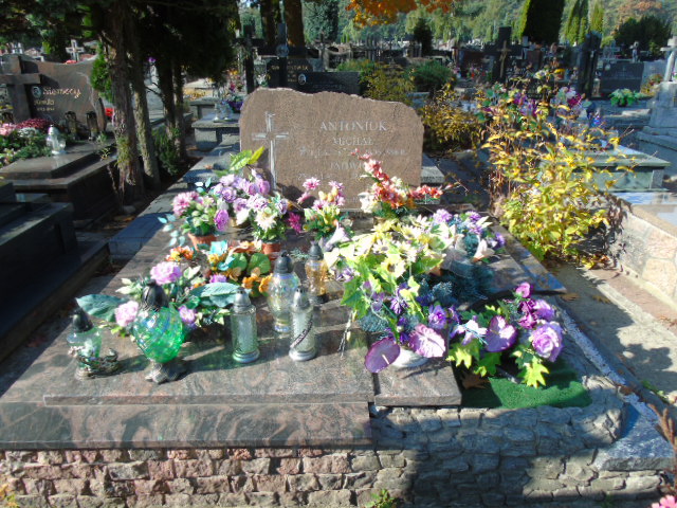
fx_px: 489
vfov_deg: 54.9
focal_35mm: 25
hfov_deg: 69.4
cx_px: 338
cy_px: 254
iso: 80
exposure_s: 1/320
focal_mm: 4.4
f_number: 3.4
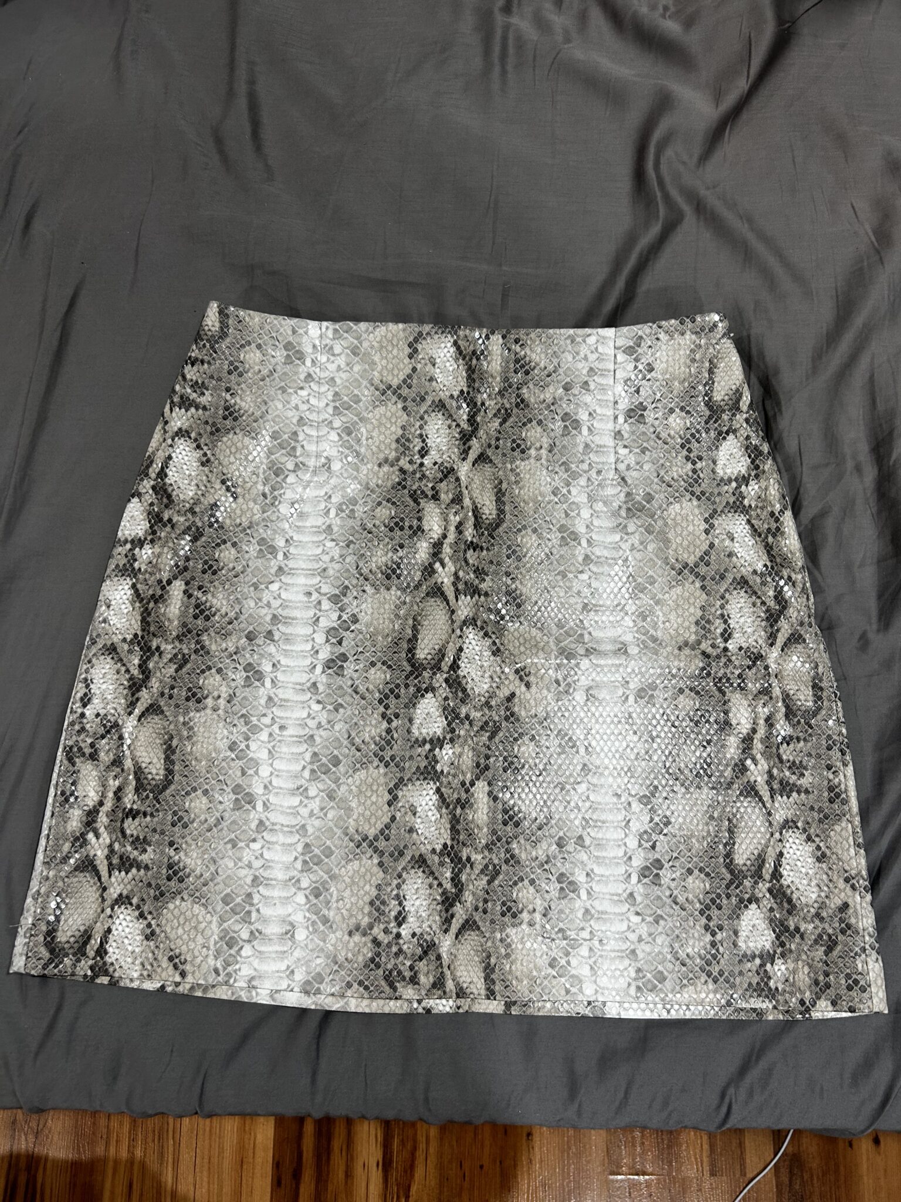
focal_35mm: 26
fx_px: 902
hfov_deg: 53.1
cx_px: 450
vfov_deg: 67.3
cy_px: 601
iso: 100
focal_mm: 5.7
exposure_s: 1/60
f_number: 1.5
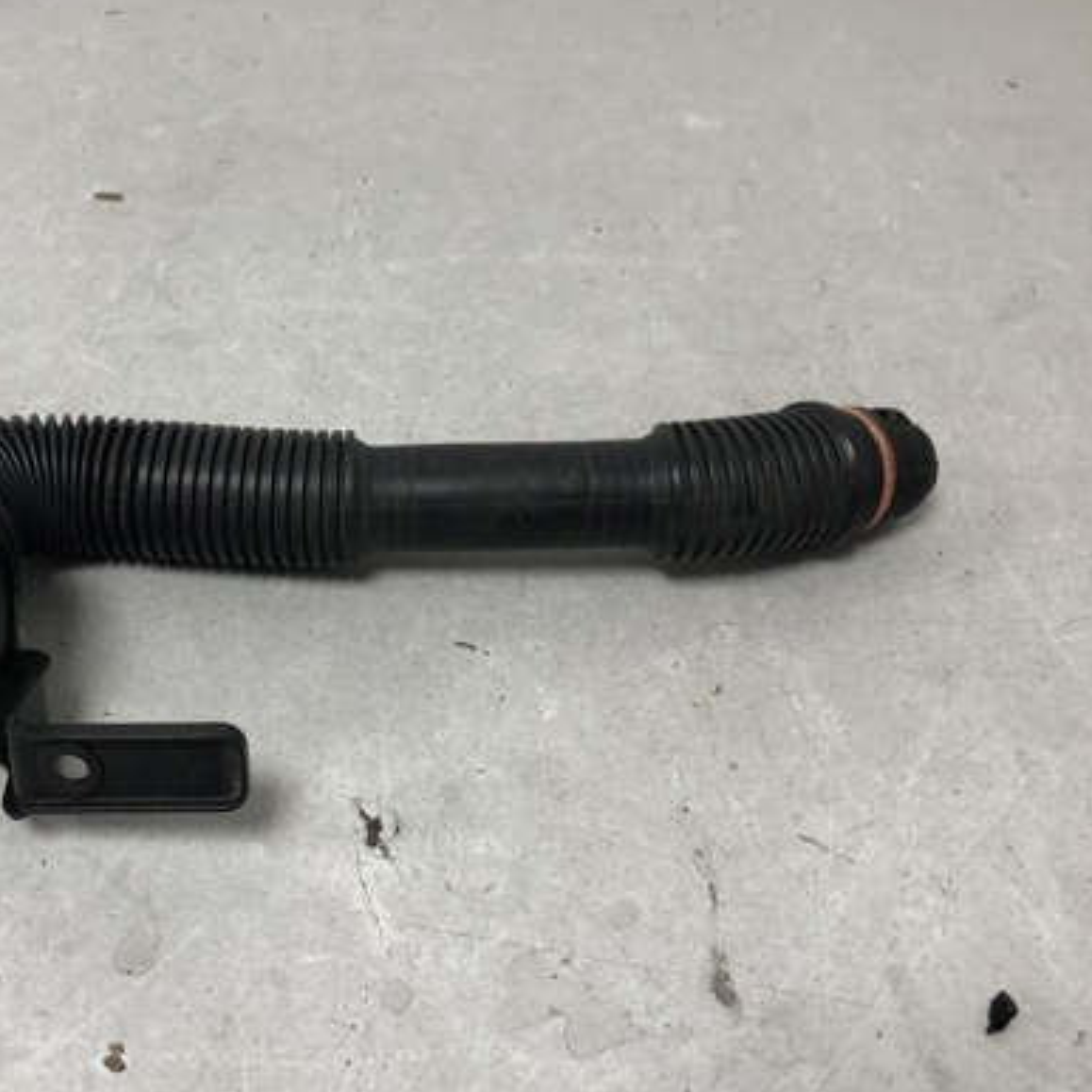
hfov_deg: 40.4
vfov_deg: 40.9
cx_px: 354
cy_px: 529
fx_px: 1463
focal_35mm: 41
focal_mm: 4
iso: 32
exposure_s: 1/25
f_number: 1.8
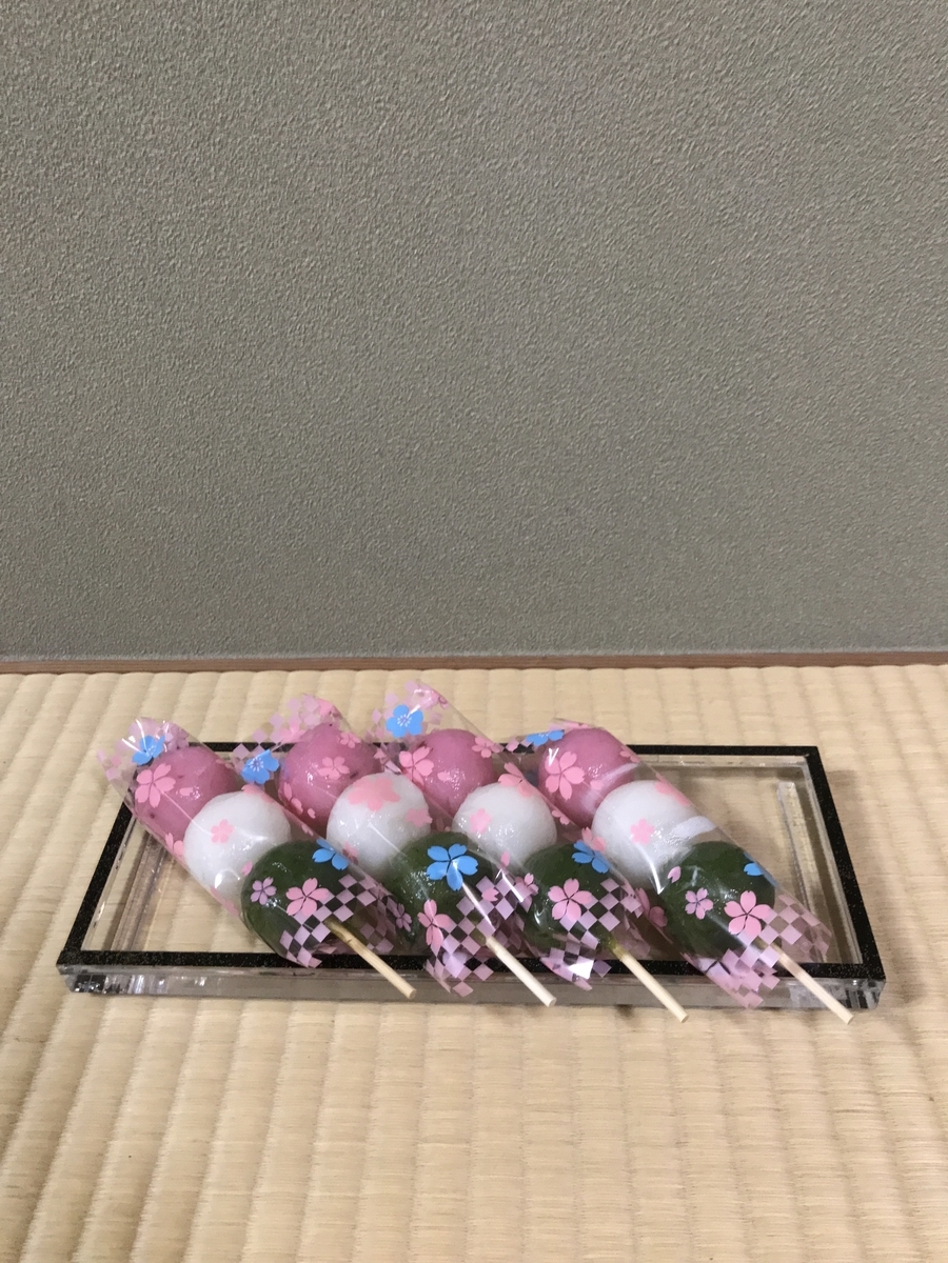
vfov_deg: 63.4
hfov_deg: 49.7
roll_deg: +2.7
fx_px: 1022
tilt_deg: -35.6
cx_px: 474
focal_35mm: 28
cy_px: 632
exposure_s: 1/20
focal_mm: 3.99
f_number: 1.8
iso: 200
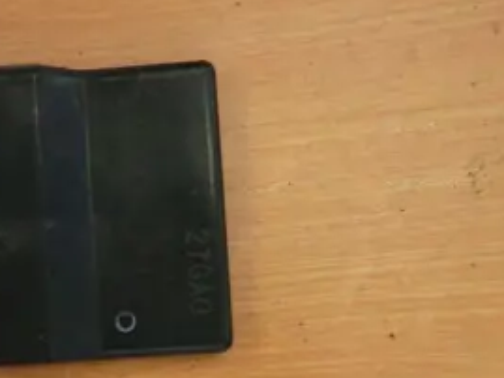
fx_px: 830
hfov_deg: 33.3
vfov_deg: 25.3
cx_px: 152
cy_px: 299
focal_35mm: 57
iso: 400
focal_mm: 5.8
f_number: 3.5
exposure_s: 1/60
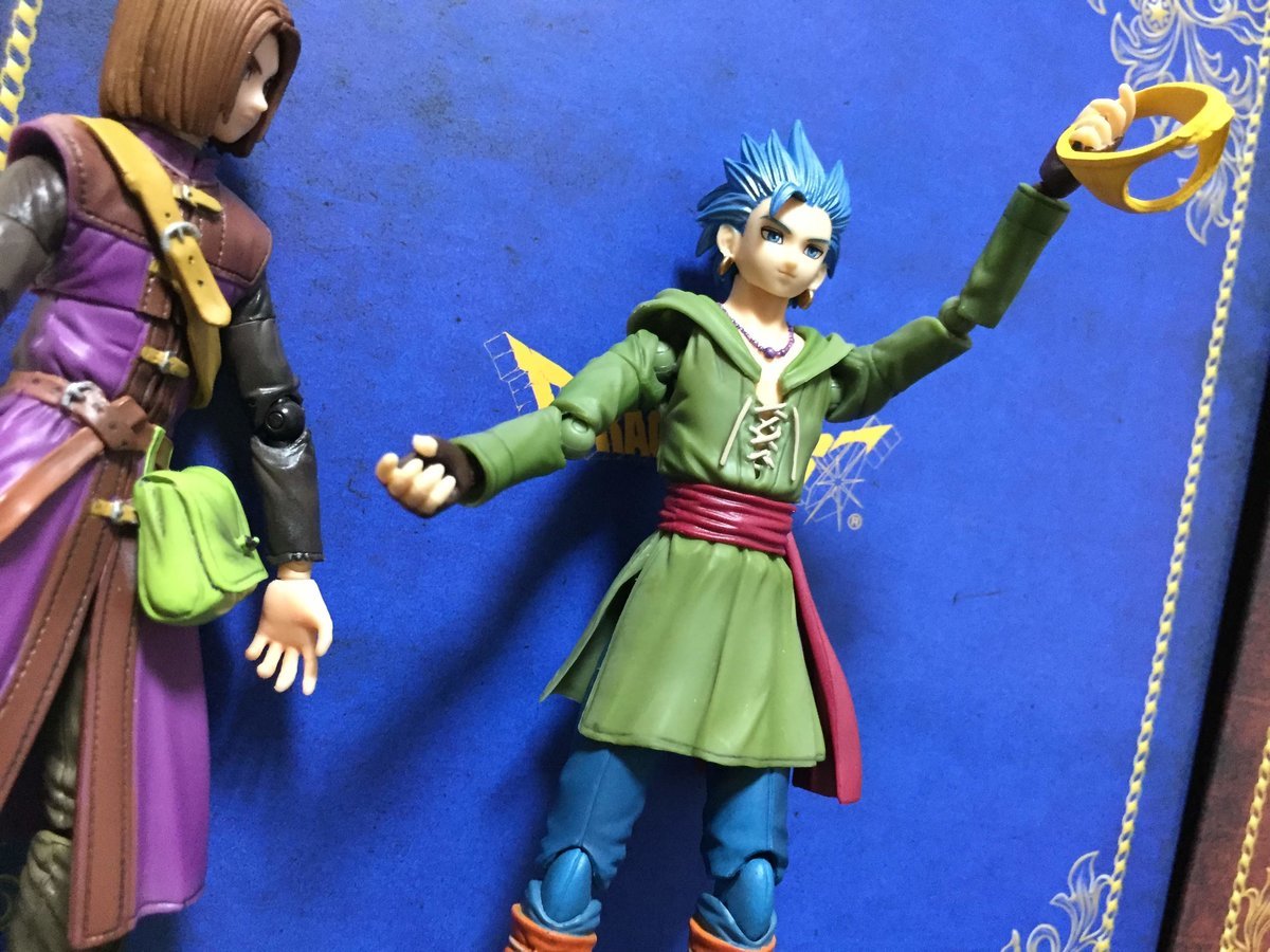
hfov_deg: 61.7
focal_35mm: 29
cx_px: 635
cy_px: 476
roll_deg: -10.4
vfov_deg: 48.2
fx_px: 1064
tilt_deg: +0.2
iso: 320
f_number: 2.2
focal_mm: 4.15
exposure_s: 1/15
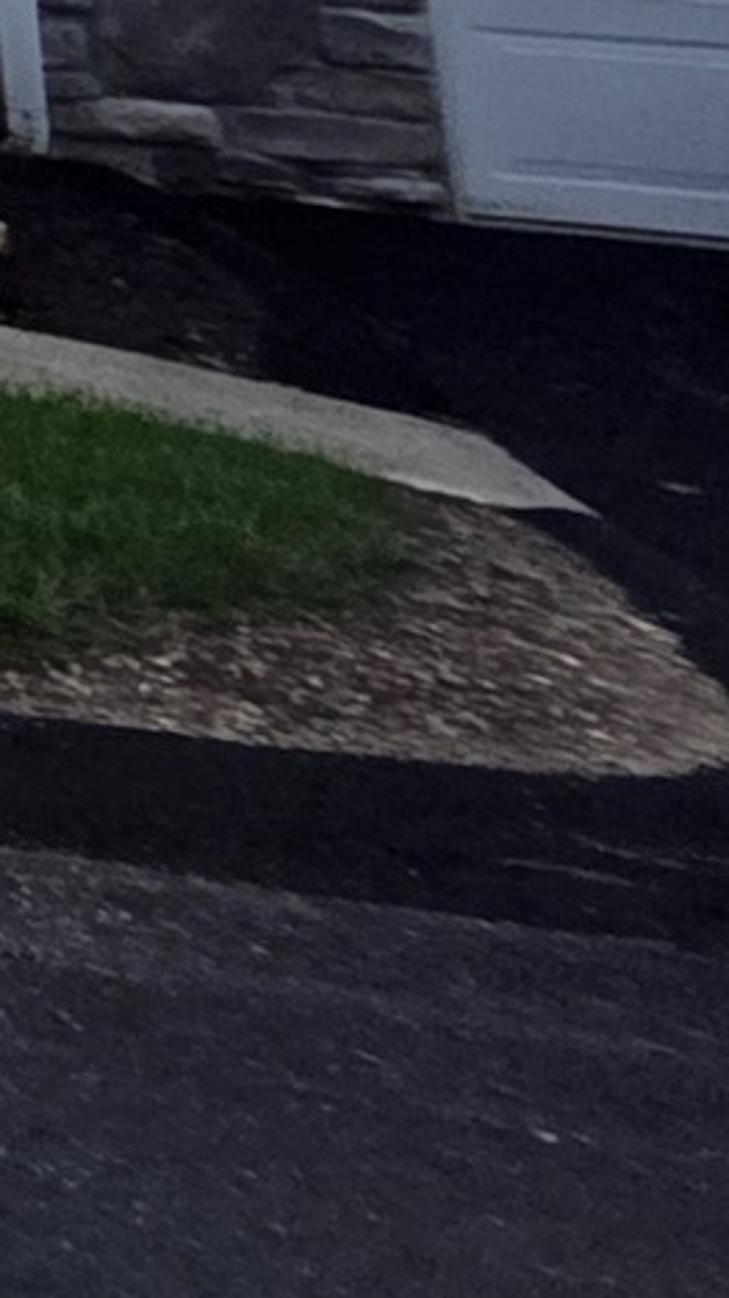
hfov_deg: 5.8
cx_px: -3210
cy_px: -874
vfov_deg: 18.9
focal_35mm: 93
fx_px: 3198
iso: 40
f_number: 1.9
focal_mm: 2.2
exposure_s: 1/430
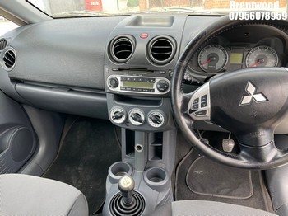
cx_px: 144
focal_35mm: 26
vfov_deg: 53.0
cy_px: 108
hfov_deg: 67.3
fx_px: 216
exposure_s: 1/121
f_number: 1.6
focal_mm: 4.2
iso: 40
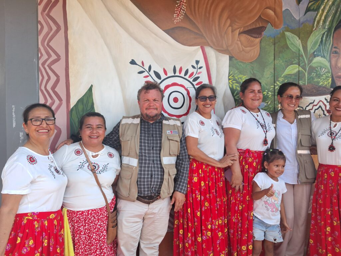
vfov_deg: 51.4
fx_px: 266
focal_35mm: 27
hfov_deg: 65.3
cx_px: 170
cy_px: 128
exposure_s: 1/120
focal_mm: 4
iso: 50
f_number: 1.8
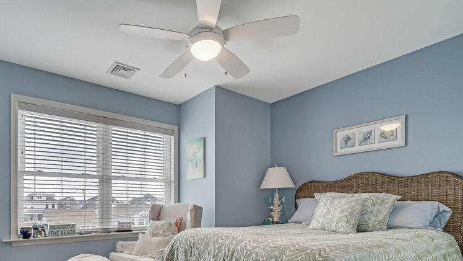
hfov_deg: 82.6
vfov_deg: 50.7
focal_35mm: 21
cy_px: 204
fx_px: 258
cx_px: 180
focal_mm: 15
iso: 400
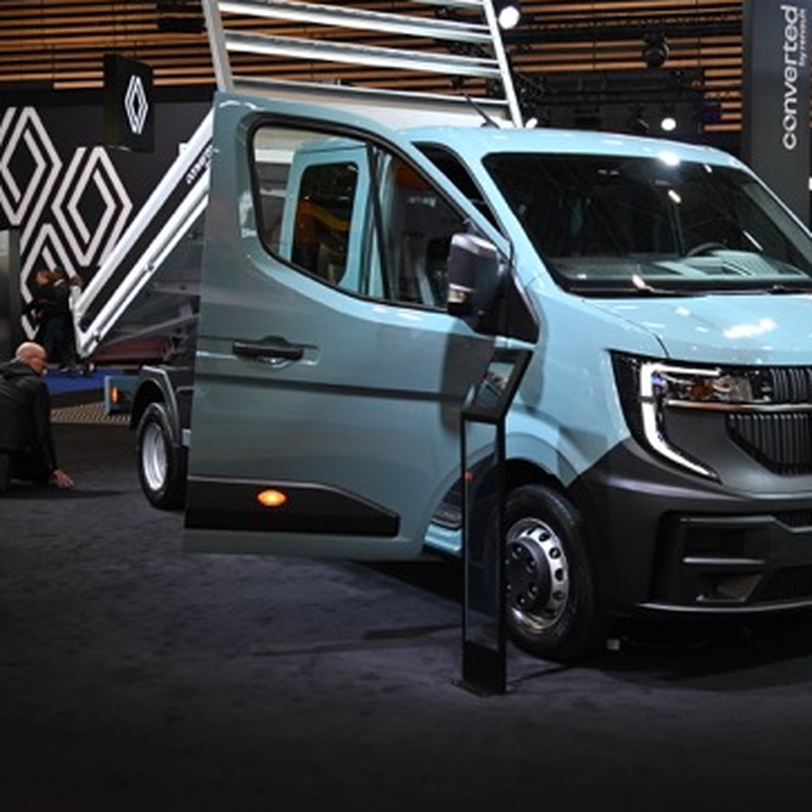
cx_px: 514
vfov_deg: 35.3
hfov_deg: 35.1
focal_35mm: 48
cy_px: 363
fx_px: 1274
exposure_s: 1/125
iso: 720
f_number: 4.2
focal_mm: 32
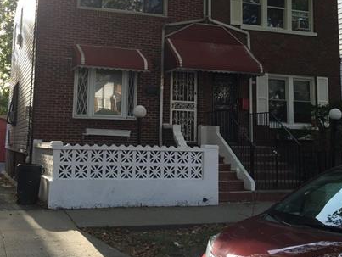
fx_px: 455
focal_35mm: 46
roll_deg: -1.4
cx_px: 135
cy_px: 71
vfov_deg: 31.1
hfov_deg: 41.0
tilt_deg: +10.0
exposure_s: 1/338
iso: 32
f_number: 2.2
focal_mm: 4.15
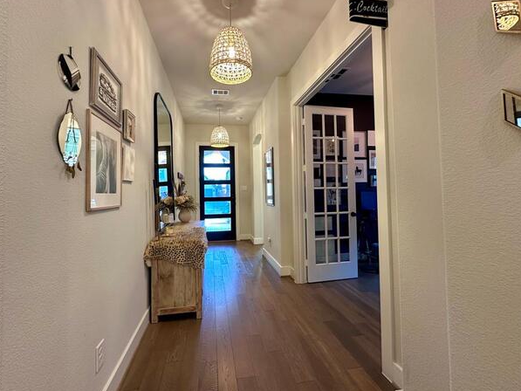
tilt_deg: +1.8
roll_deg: +0.8
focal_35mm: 15
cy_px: 185
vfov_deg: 81.7
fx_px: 226
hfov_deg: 98.1
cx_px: 246
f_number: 2.2
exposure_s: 1/60
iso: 200
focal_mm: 2.22
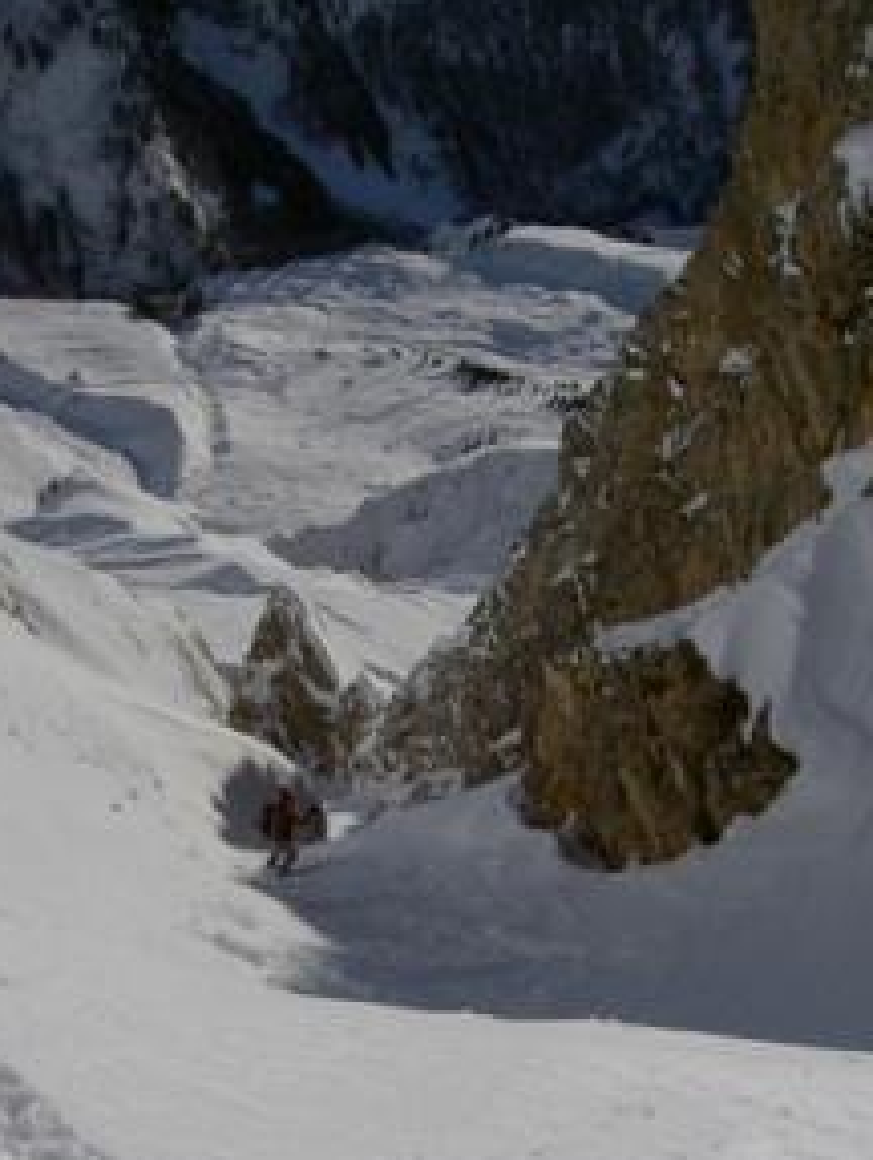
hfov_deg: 27.5
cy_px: 768
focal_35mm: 53
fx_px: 1778
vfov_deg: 35.8
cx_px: 331
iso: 50
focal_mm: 5.6
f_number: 4.7
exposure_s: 1/2000
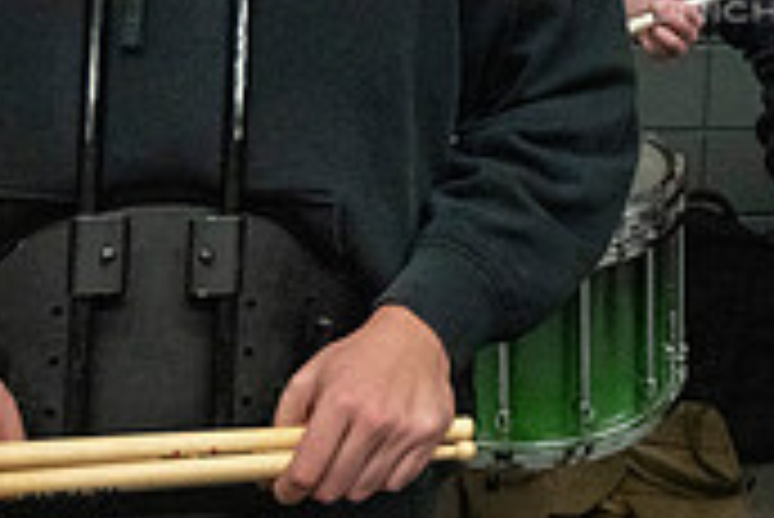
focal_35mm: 81
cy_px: -191
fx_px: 1743
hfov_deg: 23.6
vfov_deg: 15.9
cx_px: 837
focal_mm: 24
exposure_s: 1/500
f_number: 4
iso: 10000
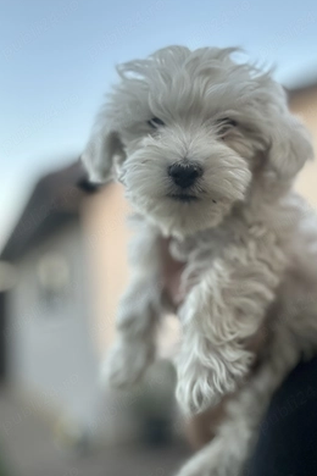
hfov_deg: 41.1
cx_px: 168
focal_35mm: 32
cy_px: 236
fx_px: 423
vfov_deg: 58.7
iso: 80
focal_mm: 2.69
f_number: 1.9
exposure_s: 1/79
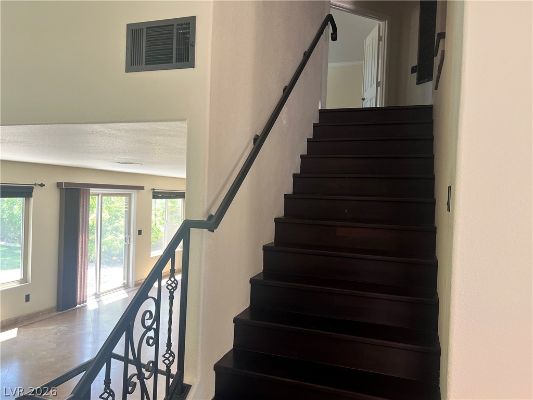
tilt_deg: -0.4
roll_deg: -2.1
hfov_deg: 67.3
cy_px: 200
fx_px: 400
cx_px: 266
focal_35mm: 26
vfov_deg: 53.1
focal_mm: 5.7
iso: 125
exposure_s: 1/113
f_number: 1.5
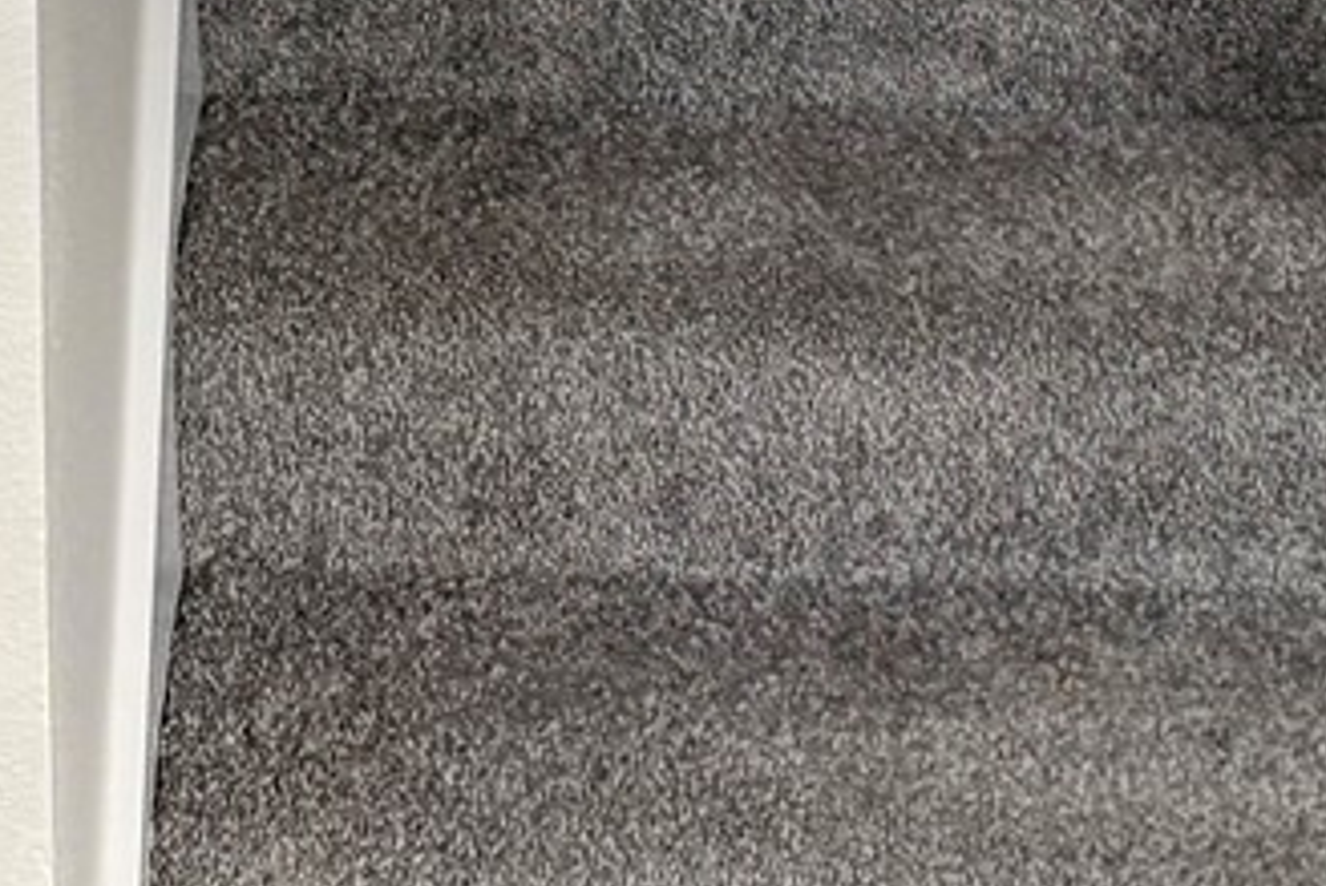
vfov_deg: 9.5
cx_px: 174
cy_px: -1060
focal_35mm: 132
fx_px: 4864
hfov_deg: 15.4
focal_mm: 5.96
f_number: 1.6
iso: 100
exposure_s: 1/60
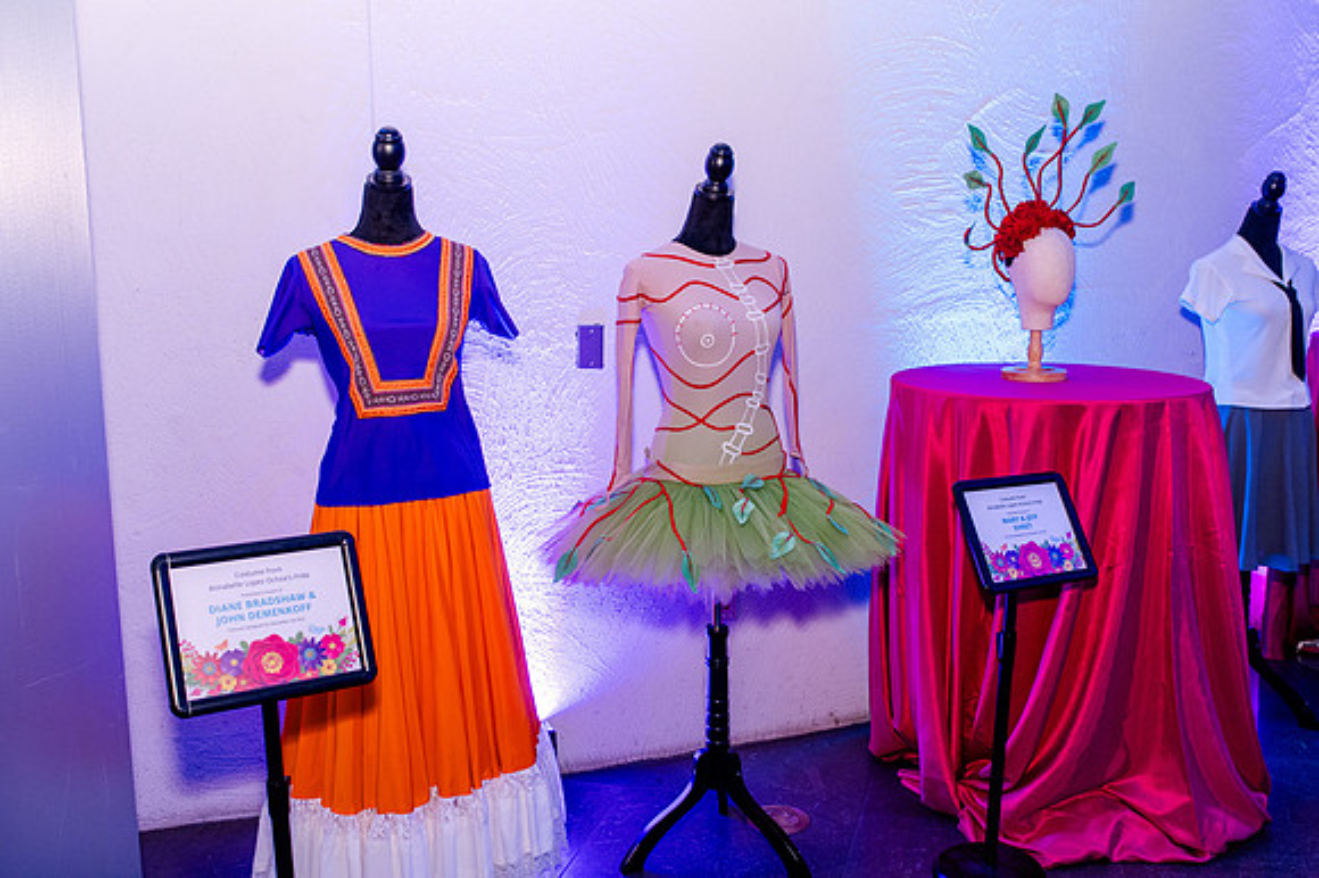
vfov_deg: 37.8
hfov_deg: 54.5
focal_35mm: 35
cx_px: 660
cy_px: 439
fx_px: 1282
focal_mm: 35
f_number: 4
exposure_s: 1/60
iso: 1600
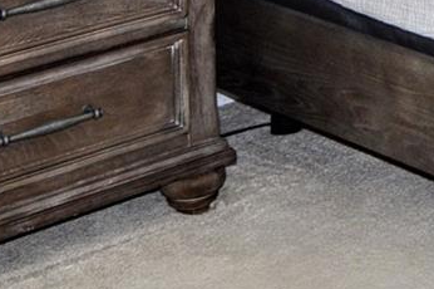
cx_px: 987
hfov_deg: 12.1
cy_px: -498
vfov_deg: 8.5
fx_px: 1710
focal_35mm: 142
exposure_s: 1/100
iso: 400
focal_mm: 16
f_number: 5
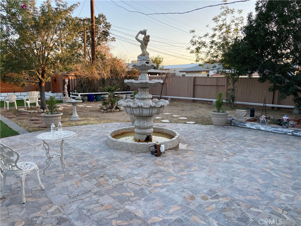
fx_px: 226
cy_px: 113
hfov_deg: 67.3
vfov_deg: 53.1
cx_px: 150
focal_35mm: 26
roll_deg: +0.1
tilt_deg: -8.3
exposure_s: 1/199
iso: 32
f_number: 1.8
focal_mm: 4.25
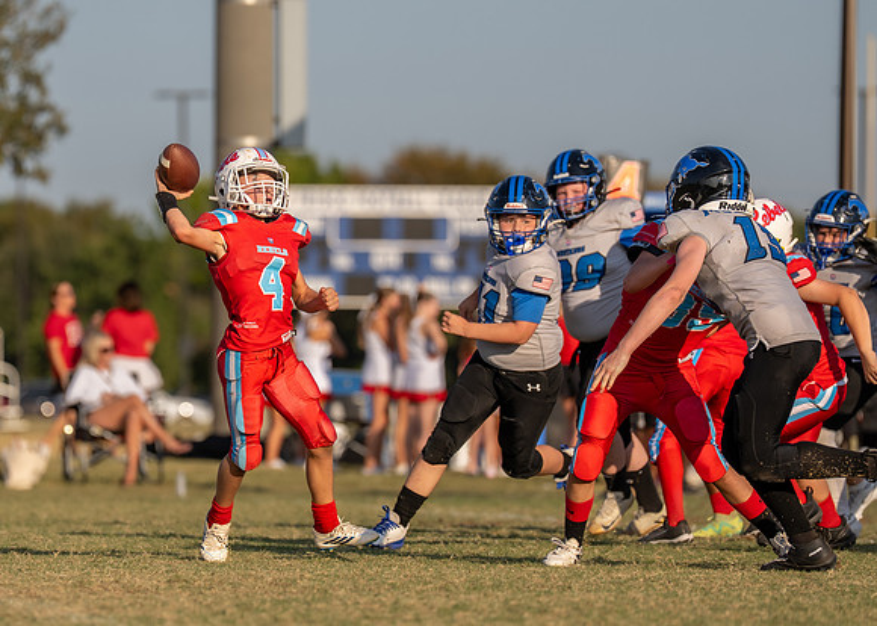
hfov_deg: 6.2
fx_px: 8127
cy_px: 340
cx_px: 272
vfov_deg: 4.4
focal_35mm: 326
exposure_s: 1/2000
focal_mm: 200
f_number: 3.2
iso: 125
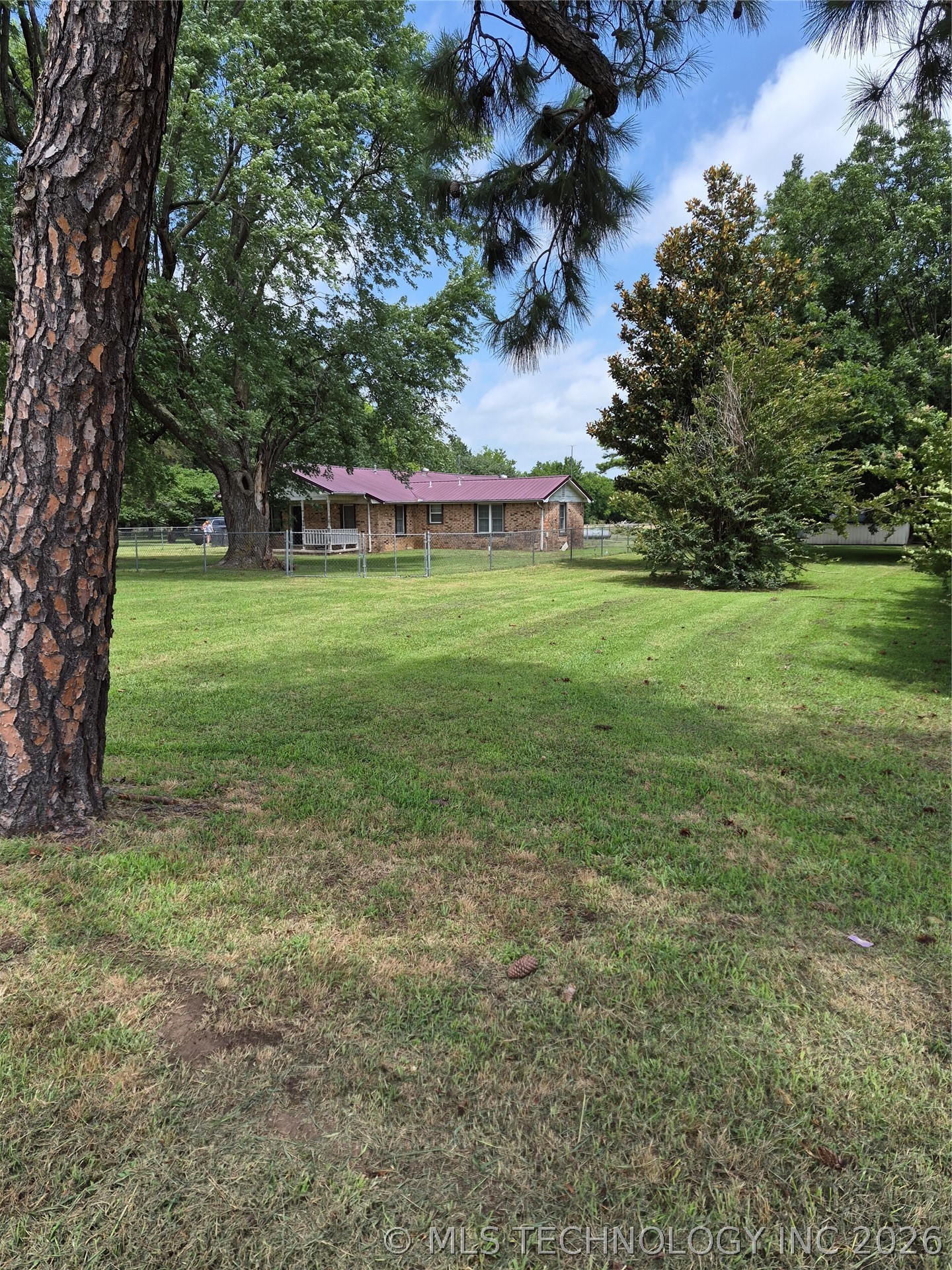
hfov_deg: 58.9
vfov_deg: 73.9
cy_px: 635
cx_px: 476
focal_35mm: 23
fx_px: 843
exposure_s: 1/3400
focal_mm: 5.4
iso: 80
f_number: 1.8
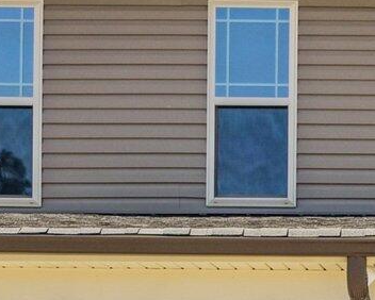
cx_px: 582
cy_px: 330
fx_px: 1455
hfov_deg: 13.7
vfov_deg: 11.6
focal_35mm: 131
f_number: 9
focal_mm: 24
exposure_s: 1/320
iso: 200
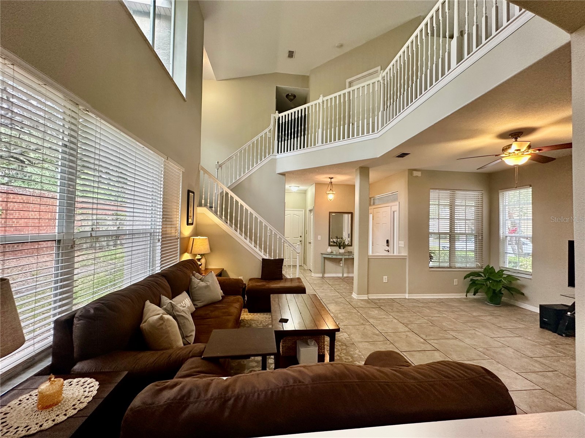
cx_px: 292
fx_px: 237
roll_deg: -1.5
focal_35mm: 14
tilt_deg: +0.9
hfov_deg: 102.1
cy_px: 219
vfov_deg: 85.7
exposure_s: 1/60
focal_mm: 2.22
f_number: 2.2
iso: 200
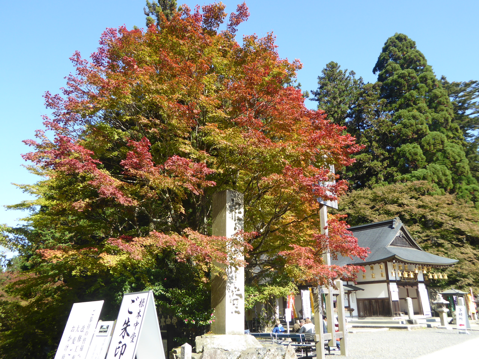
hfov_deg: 56.8
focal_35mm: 32
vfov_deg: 44.2
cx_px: 240
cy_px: 180
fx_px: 443
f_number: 3.5
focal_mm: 5.4
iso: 100
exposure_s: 1/250
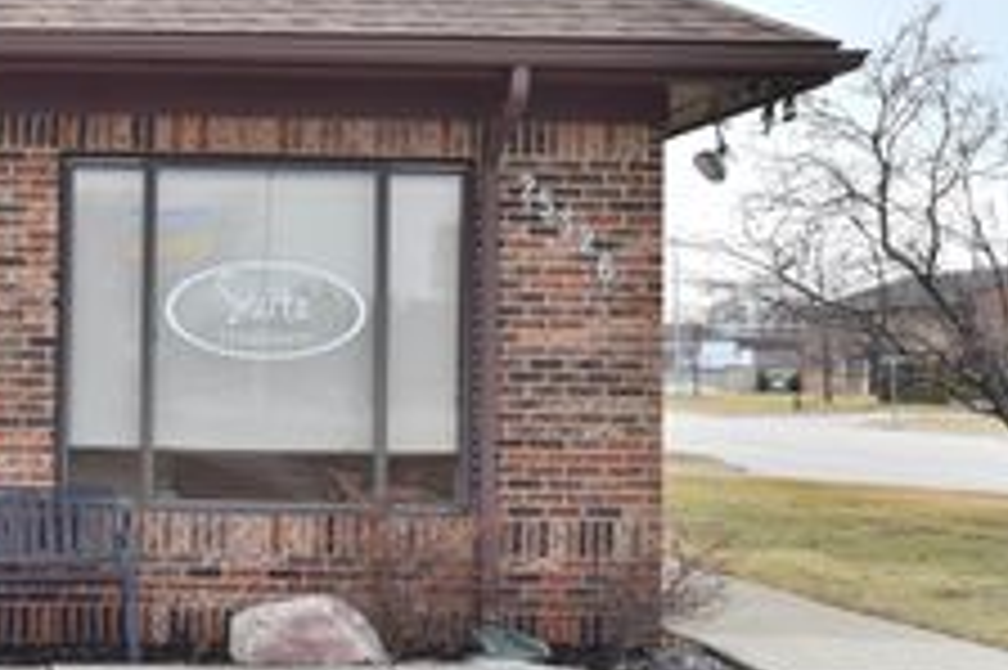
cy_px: 245
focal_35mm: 77
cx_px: -22
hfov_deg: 24.9
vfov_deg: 17.6
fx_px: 2158
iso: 100
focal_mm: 23
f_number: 9
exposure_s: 1/200
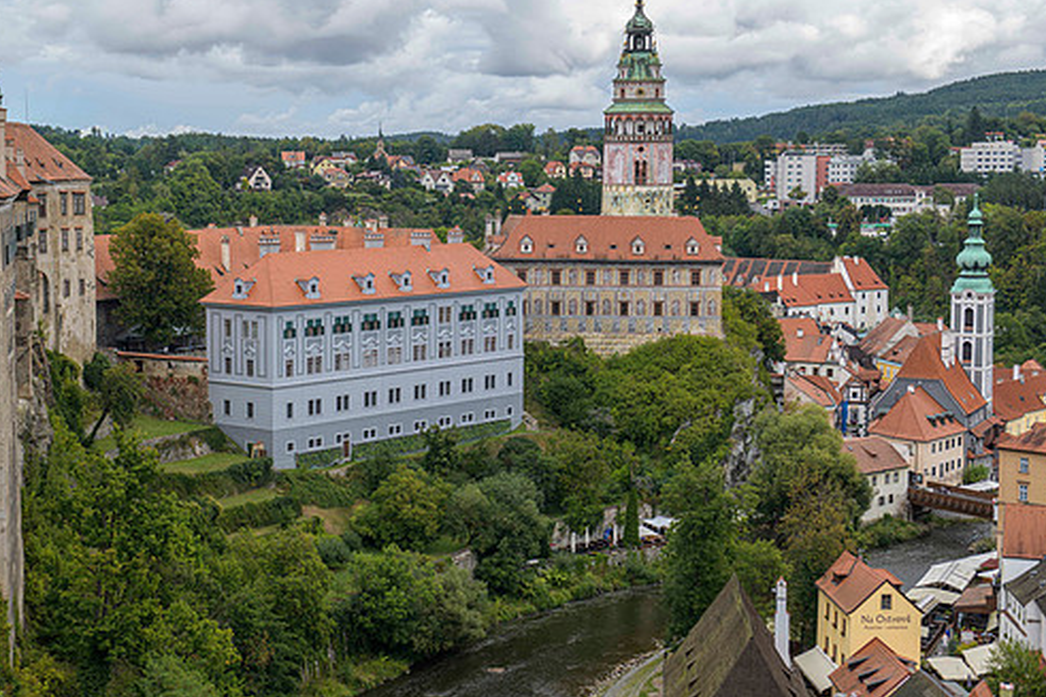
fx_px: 1888
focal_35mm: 65
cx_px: 439
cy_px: 354
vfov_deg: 20.9
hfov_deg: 30.9
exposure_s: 1/100
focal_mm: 52
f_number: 6.3
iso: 64
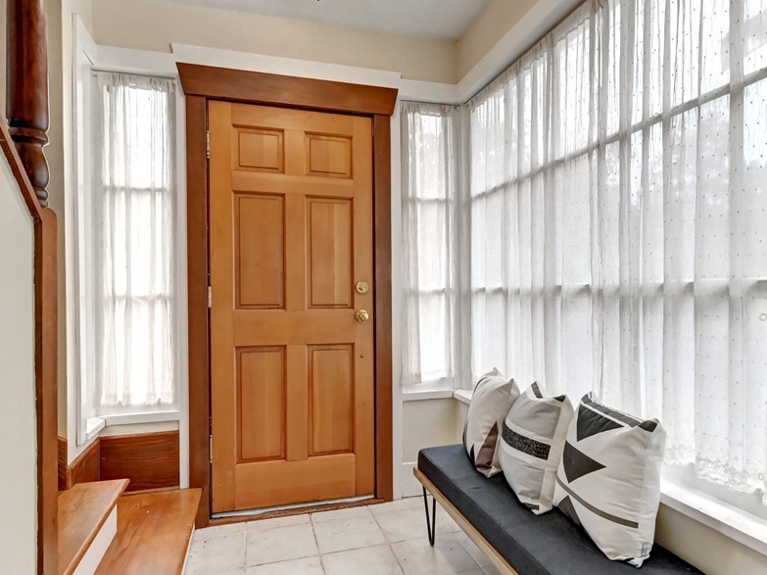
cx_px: 402
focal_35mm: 20
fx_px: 443
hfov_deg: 81.7
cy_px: 288
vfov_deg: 66.0
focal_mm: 10
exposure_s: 1/25
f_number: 11
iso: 2500
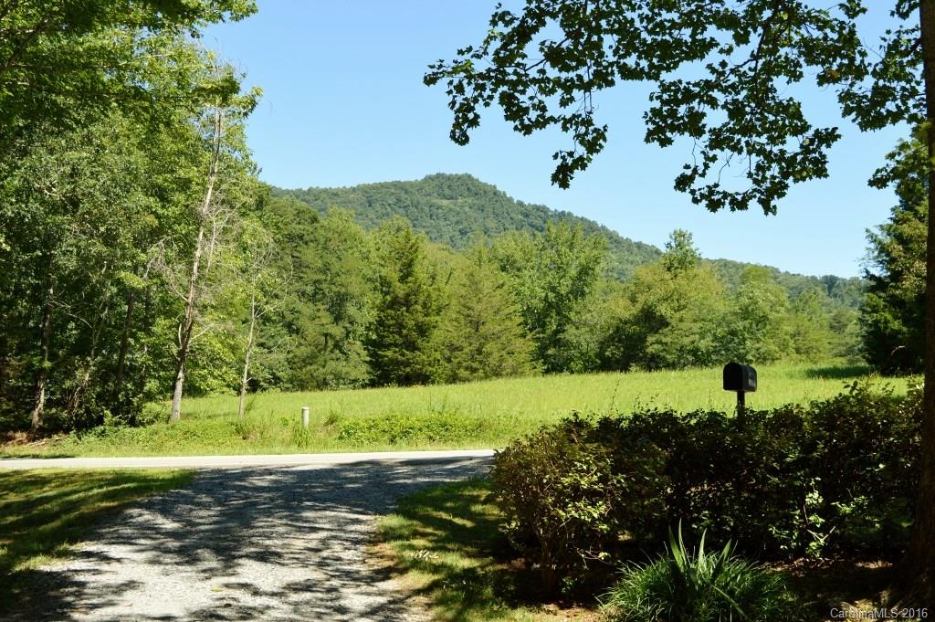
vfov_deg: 30.8
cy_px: 311
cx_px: 468
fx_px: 1129
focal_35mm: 44
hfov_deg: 45.0
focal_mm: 29
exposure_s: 1/200
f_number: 7.1
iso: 100
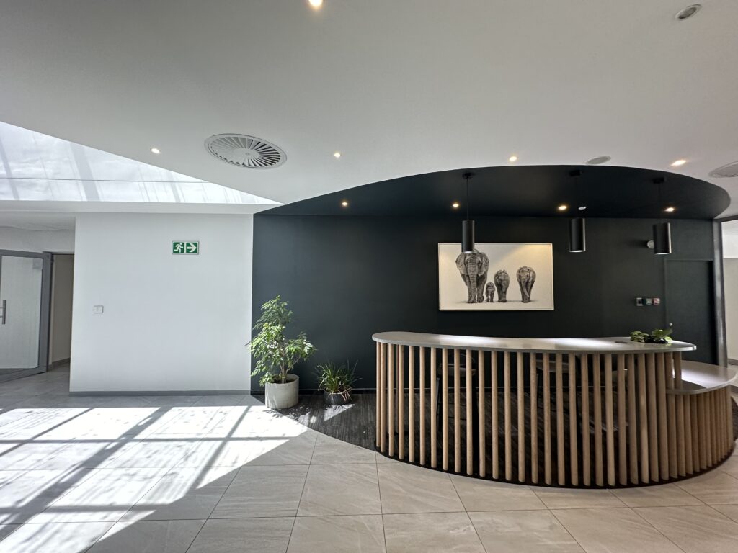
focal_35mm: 14
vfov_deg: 85.7
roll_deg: -0.7
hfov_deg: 102.1
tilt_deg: +3.5
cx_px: 369
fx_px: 298
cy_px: 276
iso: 200
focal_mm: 2.22
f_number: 2.2
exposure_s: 1/100
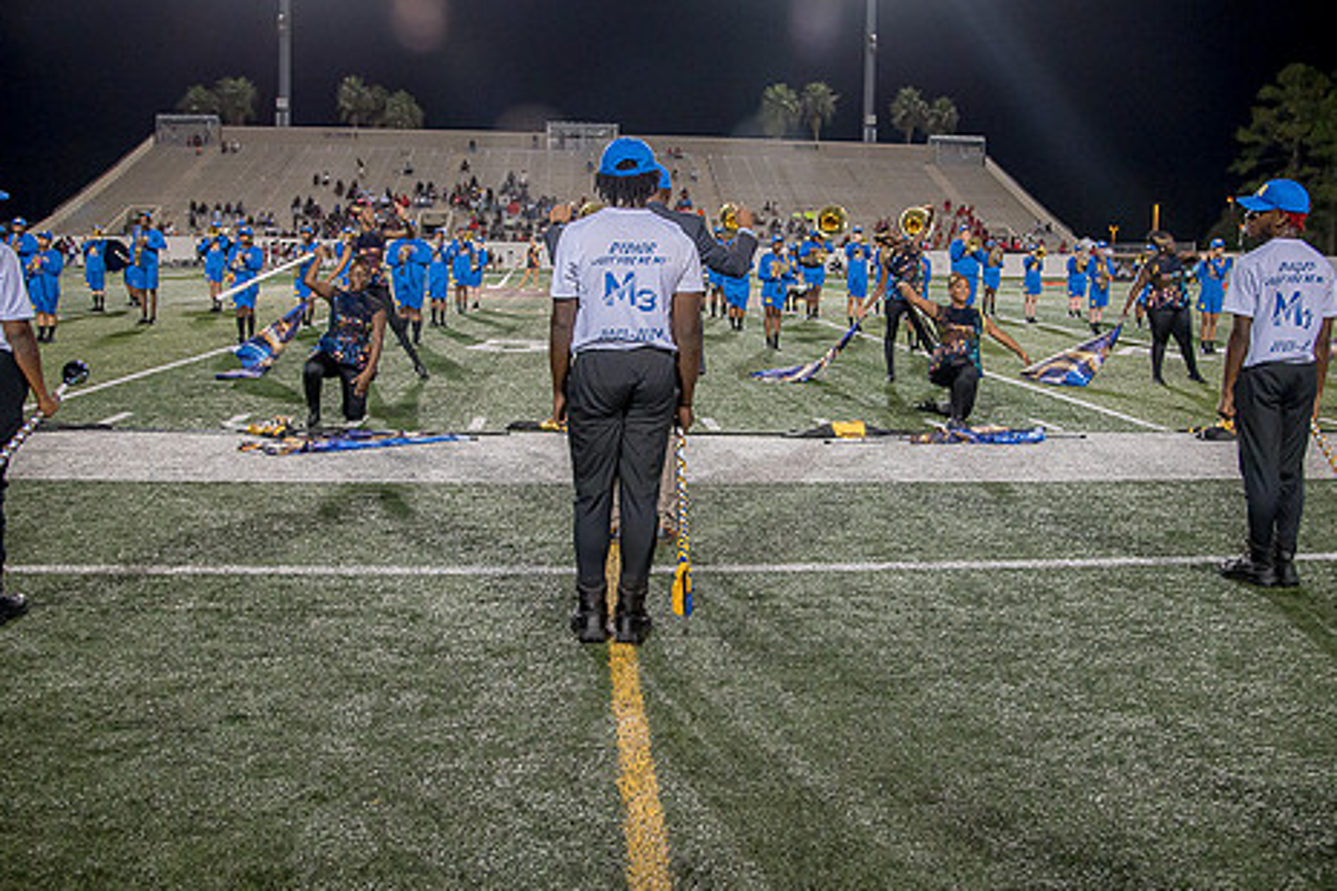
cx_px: 700
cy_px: 369
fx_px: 1114
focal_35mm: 30
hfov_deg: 61.9
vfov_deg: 43.4
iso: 2000
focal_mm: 24
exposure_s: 1/200
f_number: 4
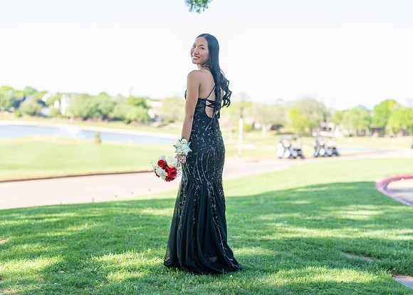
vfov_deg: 26.9
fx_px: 617
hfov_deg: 37.0
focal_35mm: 53
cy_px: 148
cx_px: 206
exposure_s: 1/1000
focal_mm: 50
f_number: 1.8
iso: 160
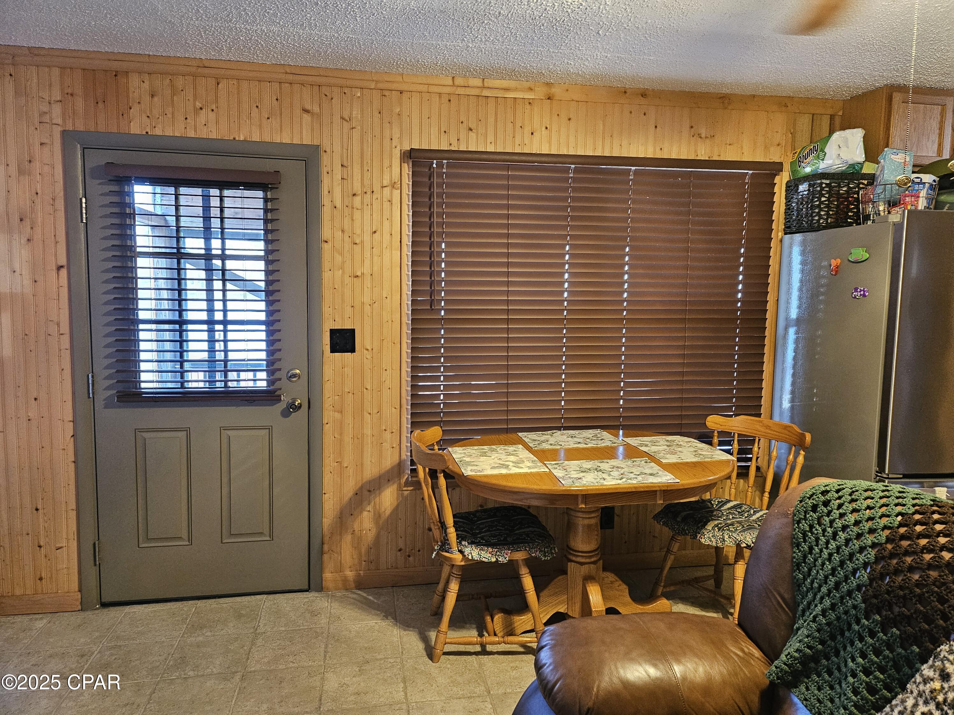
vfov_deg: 56.8
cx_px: 477
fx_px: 661
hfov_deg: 71.6
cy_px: 358
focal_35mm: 24
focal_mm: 5
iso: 640
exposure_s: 1/60
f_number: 1.8
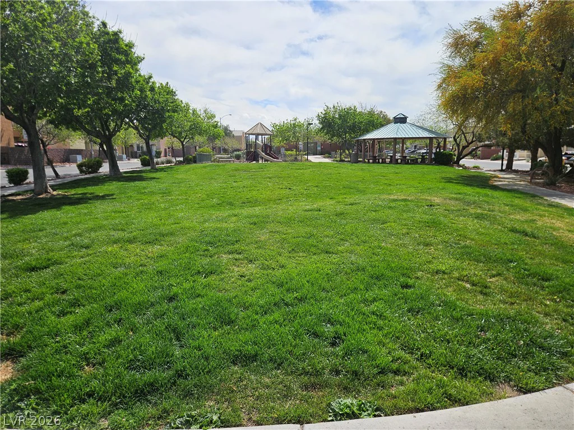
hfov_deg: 73.9
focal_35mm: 23
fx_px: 381
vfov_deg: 58.9
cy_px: 215
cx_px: 287
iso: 25
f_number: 1.8
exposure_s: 1/2937
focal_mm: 5.4
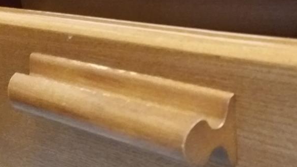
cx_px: 195
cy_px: 94
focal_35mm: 54
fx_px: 425
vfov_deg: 22.2
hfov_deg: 38.1
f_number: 1.9
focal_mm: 3.7
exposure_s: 1/17
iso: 1000
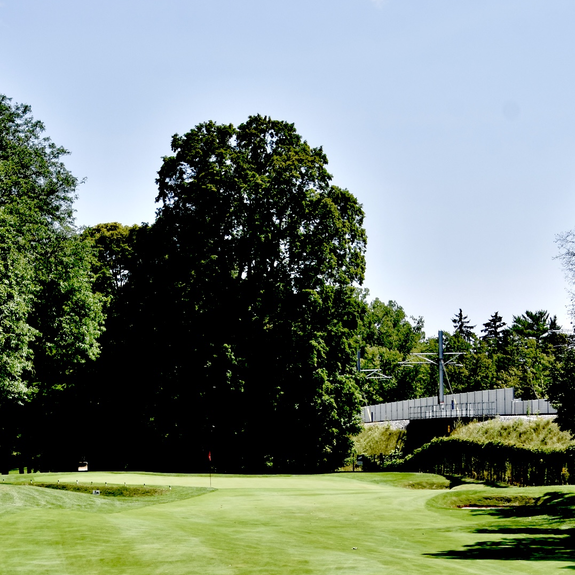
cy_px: 419
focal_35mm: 125
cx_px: 214
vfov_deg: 13.9
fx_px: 2349
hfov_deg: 13.9
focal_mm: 44
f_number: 8
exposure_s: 1/500
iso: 220
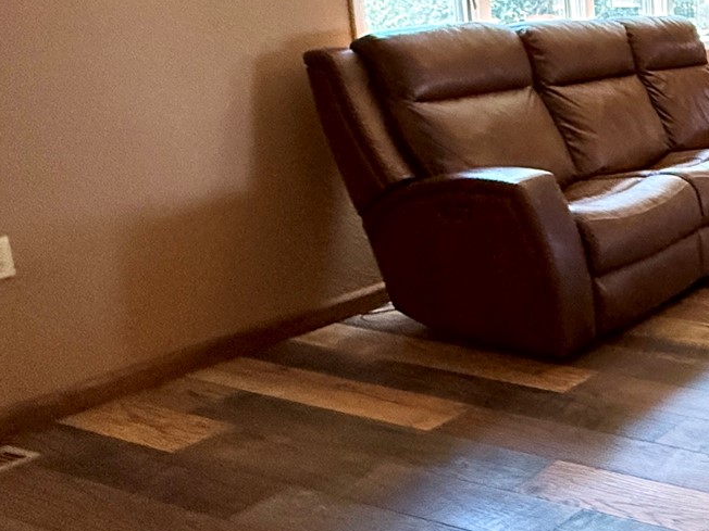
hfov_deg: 29.9
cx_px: 1007
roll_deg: -0.7
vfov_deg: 32.4
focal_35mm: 44
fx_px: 901
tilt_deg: -9.7
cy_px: 147
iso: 500
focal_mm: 2.22
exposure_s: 1/120
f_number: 2.2
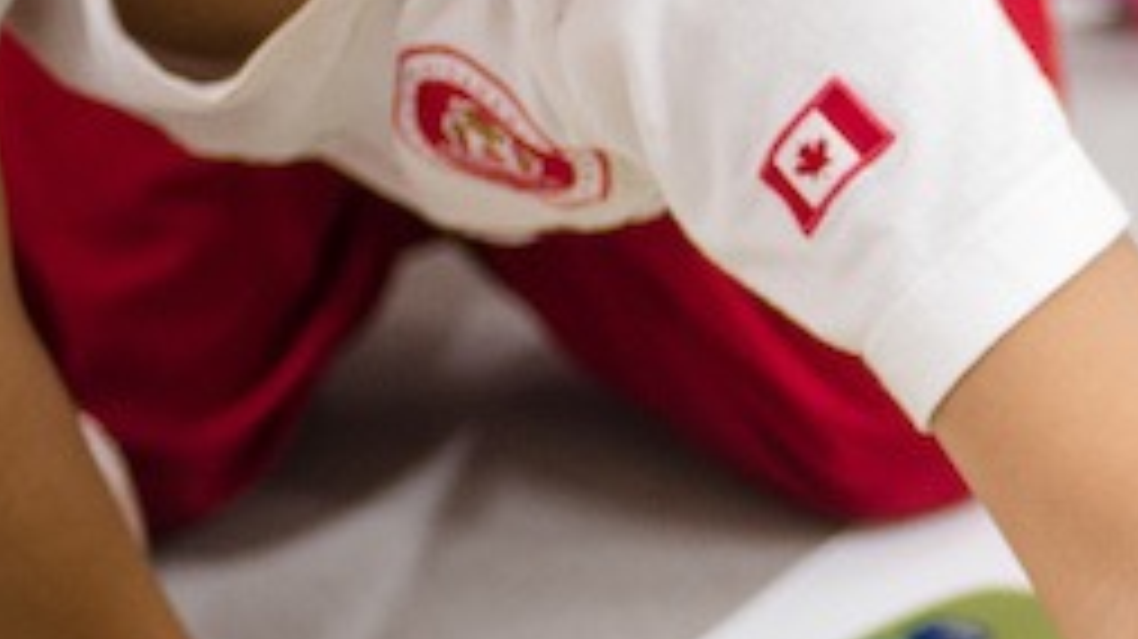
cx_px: 1534
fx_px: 5760
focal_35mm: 191
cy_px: 234
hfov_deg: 11.0
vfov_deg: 6.3
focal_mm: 45
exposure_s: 1/125
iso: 800
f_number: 2.8
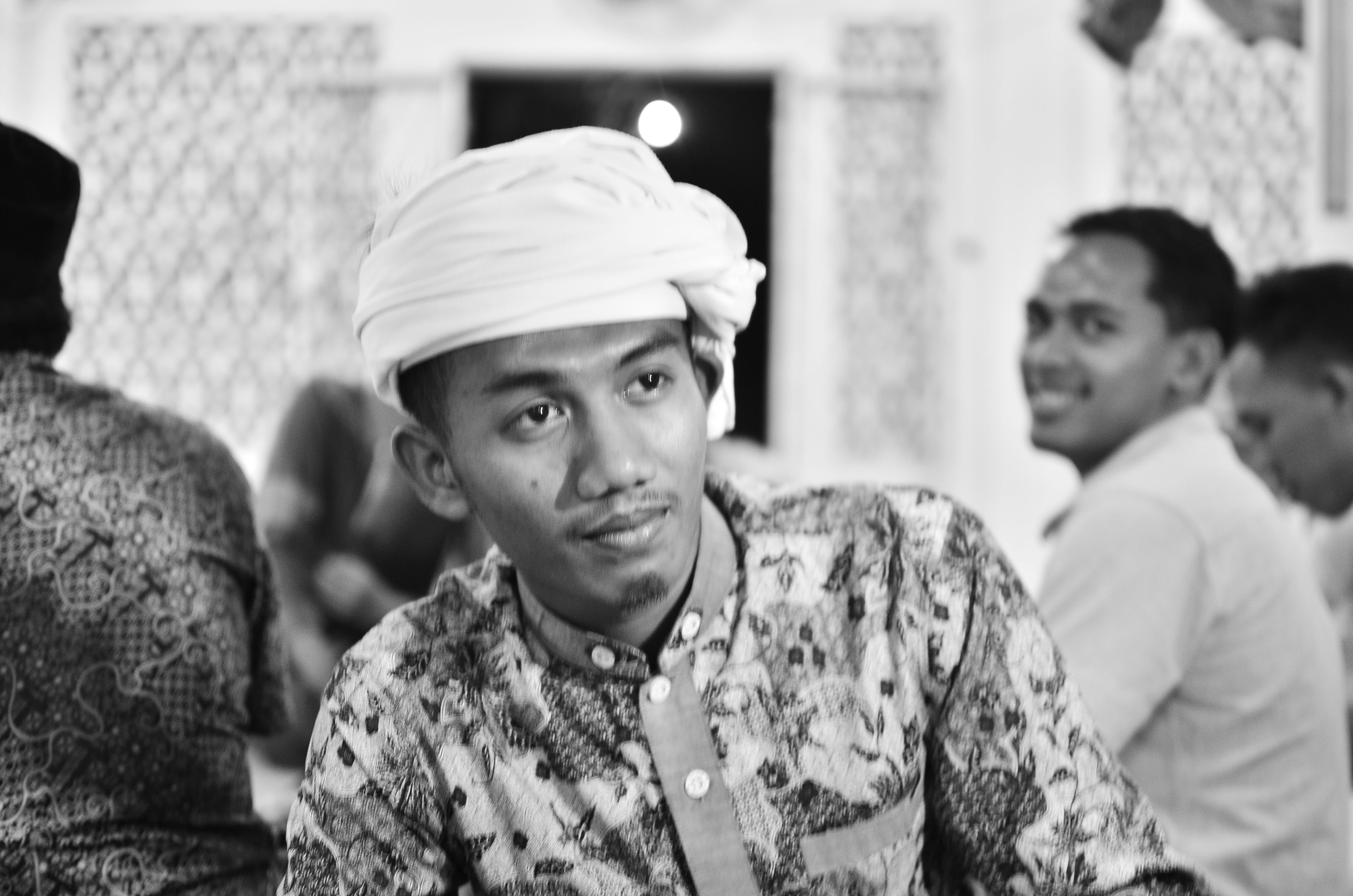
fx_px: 1969
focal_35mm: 52
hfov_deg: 37.9
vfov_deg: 25.6
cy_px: 448
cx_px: 676
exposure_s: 1/40
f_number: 1.8
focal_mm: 35
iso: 400
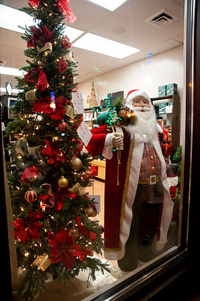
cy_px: 150
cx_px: 100
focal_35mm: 24
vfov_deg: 73.8
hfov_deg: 53.0
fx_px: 200
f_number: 3.5
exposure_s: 1/125
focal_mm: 24
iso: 1250
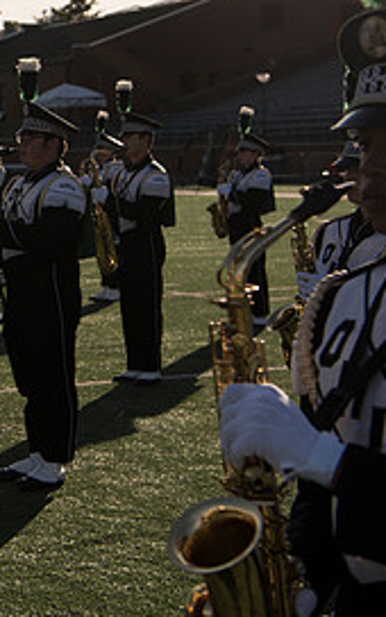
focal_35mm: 87
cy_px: 205
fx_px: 1464
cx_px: -266
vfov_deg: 23.7
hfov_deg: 13.7
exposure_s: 1/3200
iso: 320
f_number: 5
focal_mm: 40
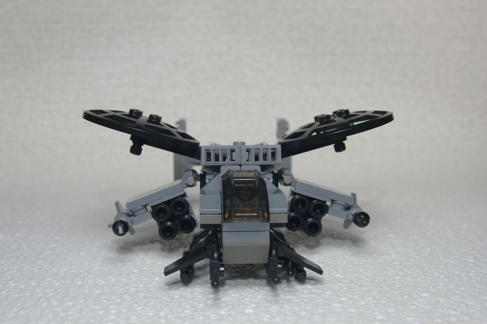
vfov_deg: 25.7
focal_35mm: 52
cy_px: 162
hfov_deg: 37.9
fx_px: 710
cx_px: 244
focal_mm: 35
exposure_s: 1/50
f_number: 8
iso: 200
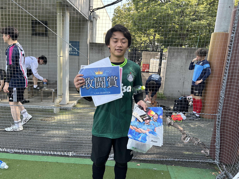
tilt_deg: -10.2
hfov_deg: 67.3
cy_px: 90
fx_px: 180
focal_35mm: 26
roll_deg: -3.5
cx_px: 120
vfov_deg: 53.1
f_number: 1.5
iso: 50
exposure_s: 1/424
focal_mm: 5.7
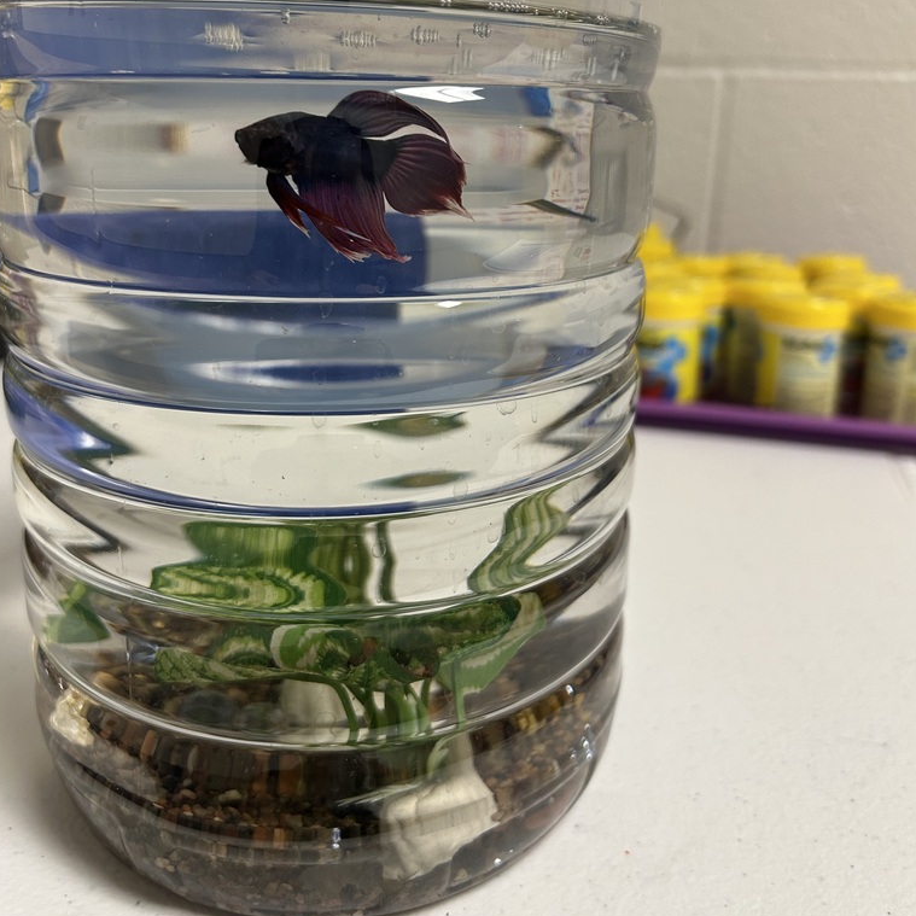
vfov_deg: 51.9
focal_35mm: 31
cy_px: 334
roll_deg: -2.4
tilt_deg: -14.6
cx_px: 454
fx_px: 928
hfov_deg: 52.5
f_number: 1.5
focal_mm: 5.7
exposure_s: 1/99
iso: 125
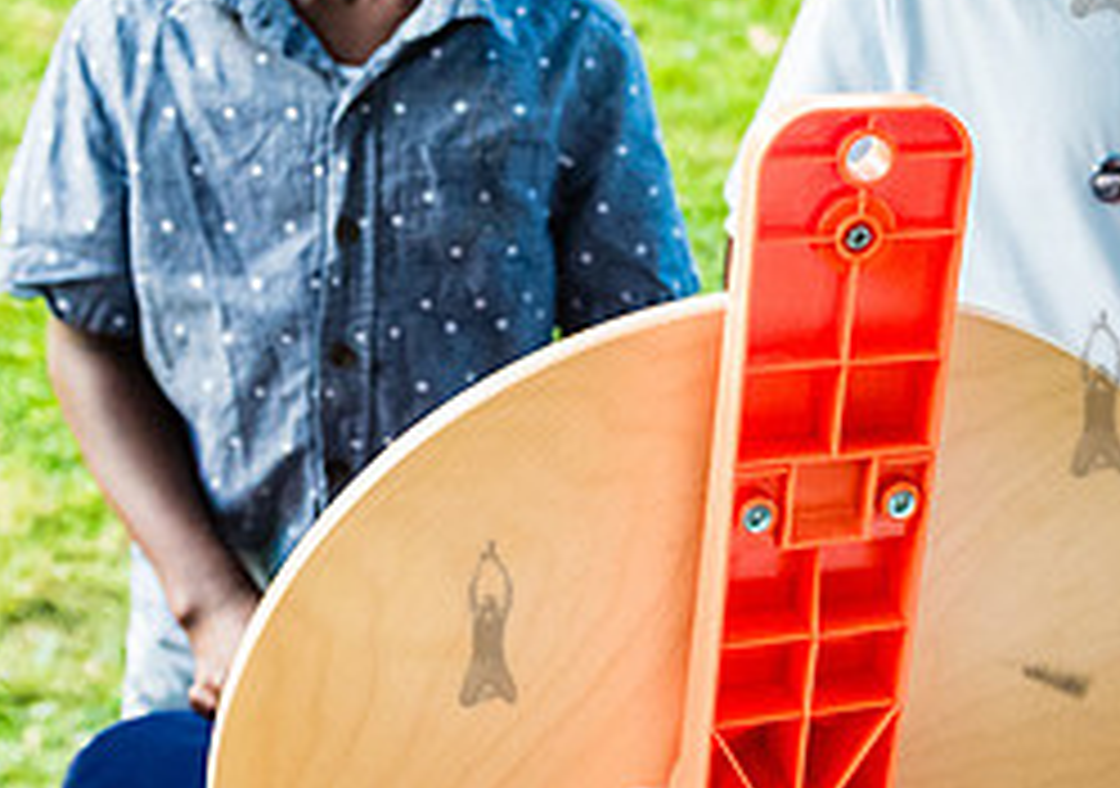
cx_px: 698
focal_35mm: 64
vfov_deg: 21.9
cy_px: 257
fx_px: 2025
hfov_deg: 30.8
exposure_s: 1/250
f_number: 3.2
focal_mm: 24
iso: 4000
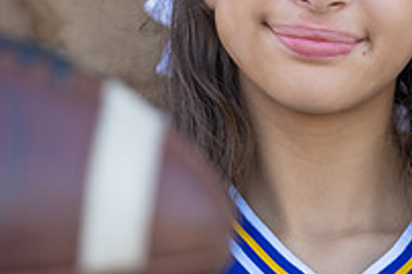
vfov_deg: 4.7
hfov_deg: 7.1
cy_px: 56
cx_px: 300
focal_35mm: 289
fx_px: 3305
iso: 125
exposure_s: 1/320
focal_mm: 101
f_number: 2.8
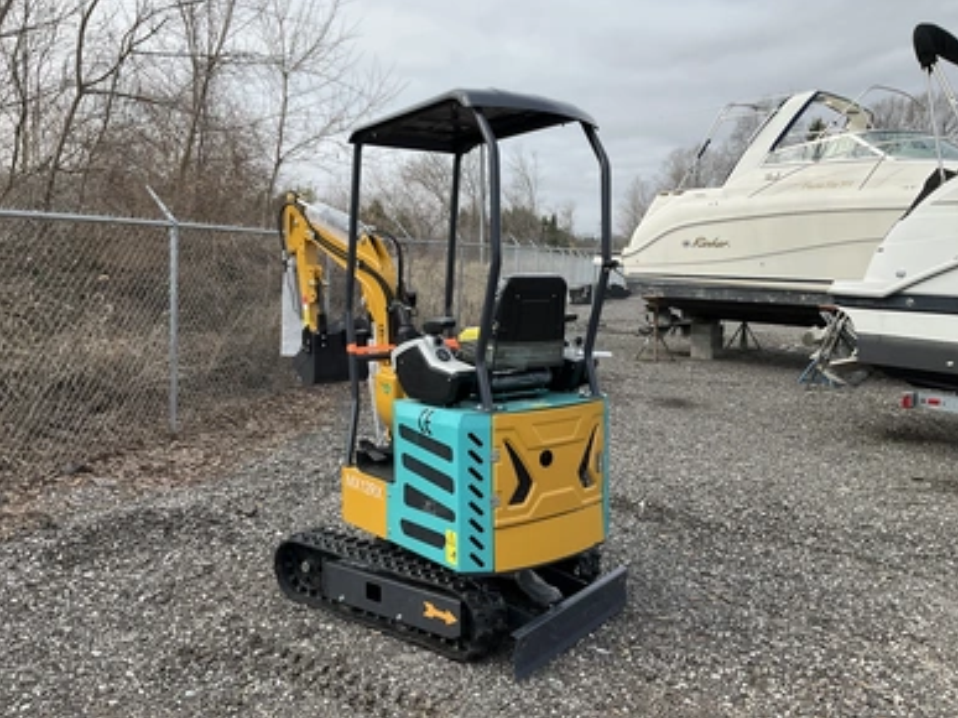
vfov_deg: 46.8
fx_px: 830
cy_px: 349
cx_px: 470
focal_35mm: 30
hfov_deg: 60.0
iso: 25
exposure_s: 1/1412
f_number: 1.8
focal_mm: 3
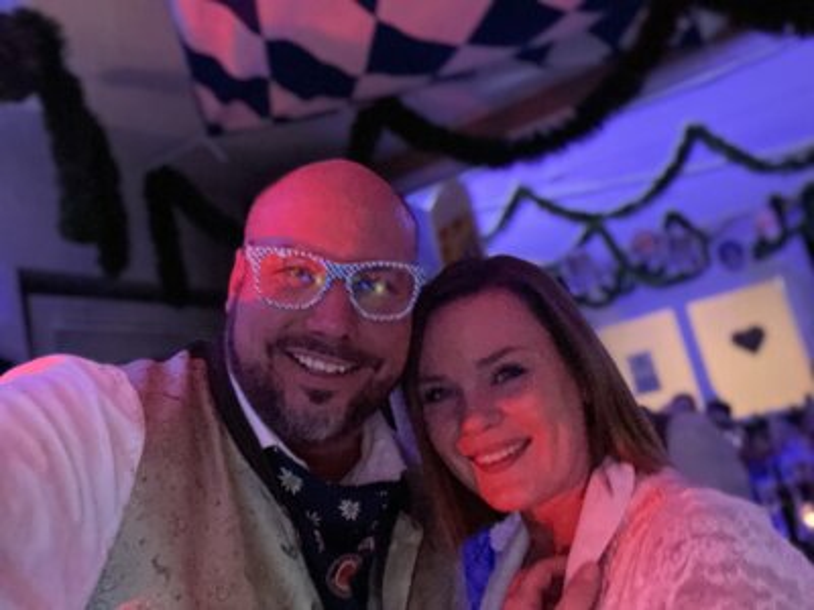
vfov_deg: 46.8
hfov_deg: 60.0
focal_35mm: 30
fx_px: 705
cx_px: 407
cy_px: 305
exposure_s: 1/14
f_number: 2.2
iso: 640
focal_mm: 2.71
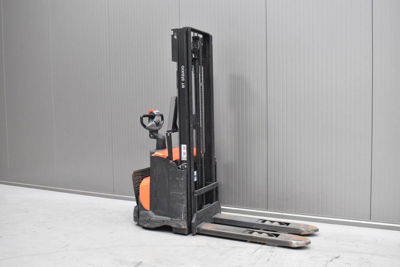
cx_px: 200
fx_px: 383
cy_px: 134
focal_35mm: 34
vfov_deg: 38.4
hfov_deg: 55.1
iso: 1600
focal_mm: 23
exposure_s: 1/25
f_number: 5
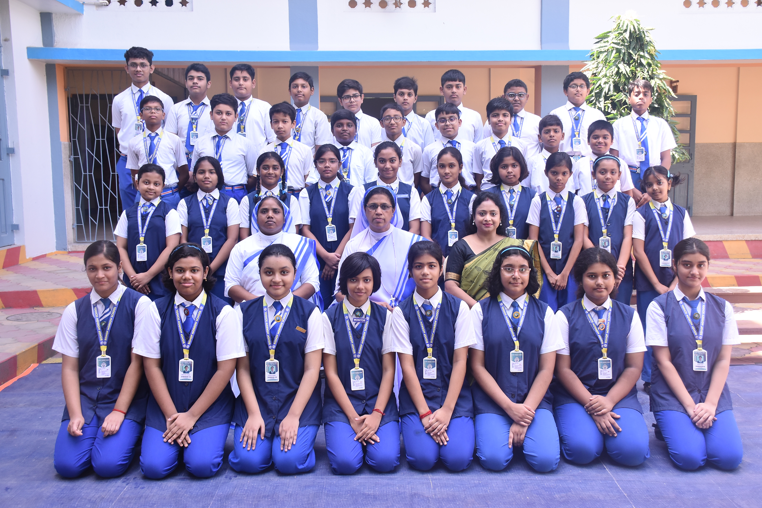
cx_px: 387
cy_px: 250
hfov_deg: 51.9
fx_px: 783
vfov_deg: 35.9
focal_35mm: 37
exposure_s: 1/160
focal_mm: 24
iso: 400
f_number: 5
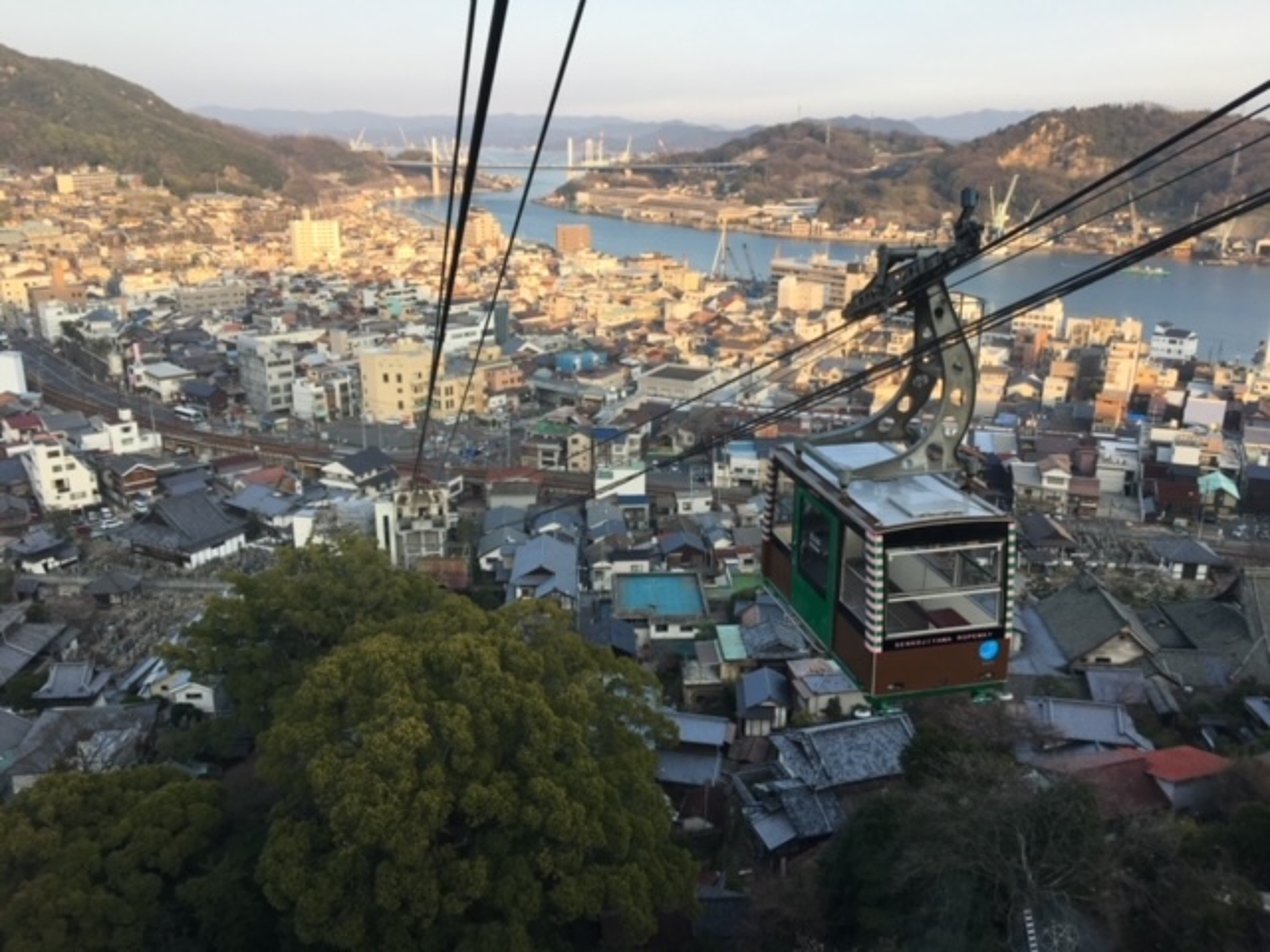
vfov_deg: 48.2
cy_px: 476
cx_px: 635
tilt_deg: -17.4
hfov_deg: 61.7
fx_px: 1064
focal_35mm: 29
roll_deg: -1.6
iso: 25
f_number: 2.2
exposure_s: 1/420
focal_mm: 4.15
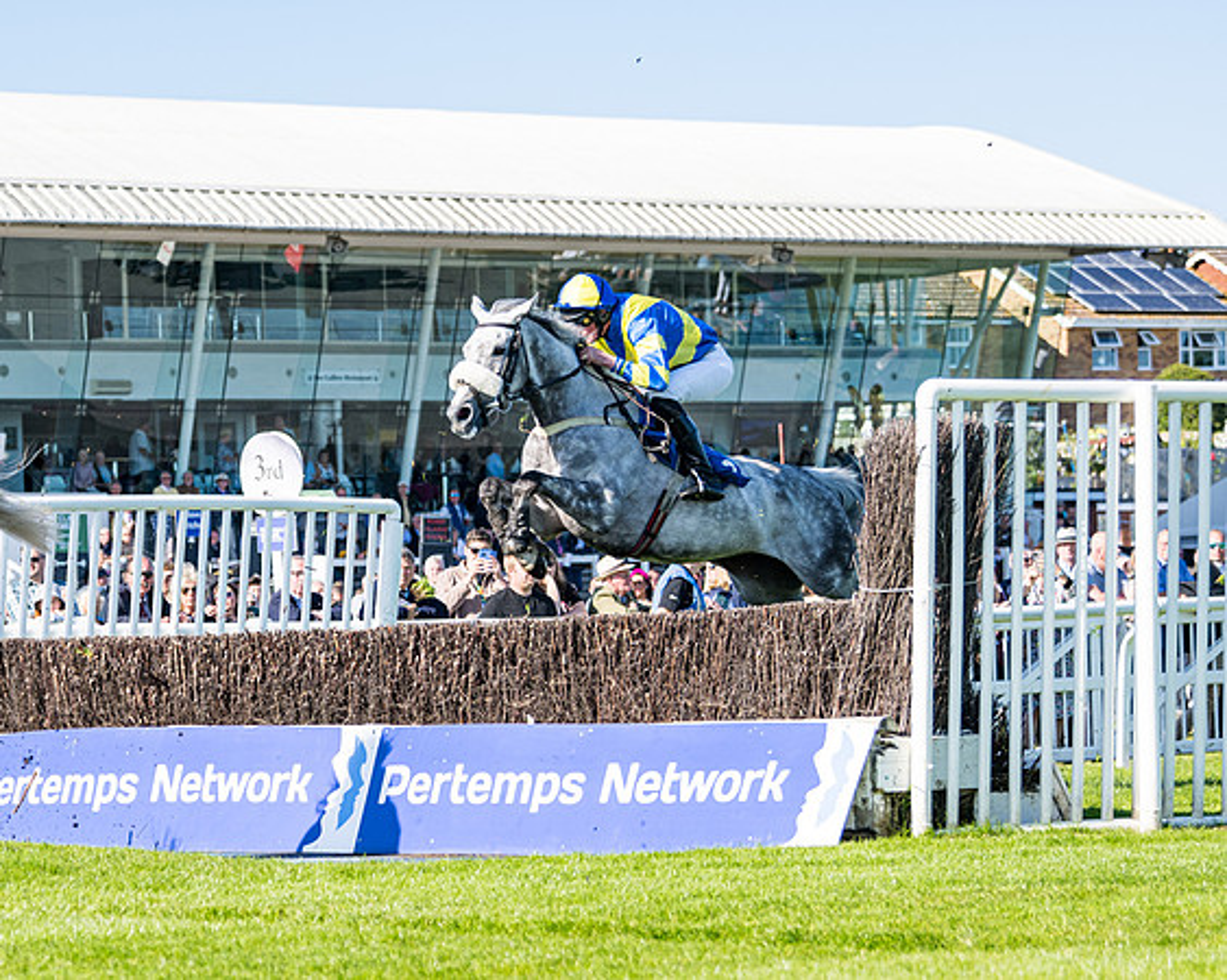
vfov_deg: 9.9
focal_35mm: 156
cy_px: 694
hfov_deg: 12.3
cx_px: 281
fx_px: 5667
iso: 100
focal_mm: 95
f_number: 4
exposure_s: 1/1250
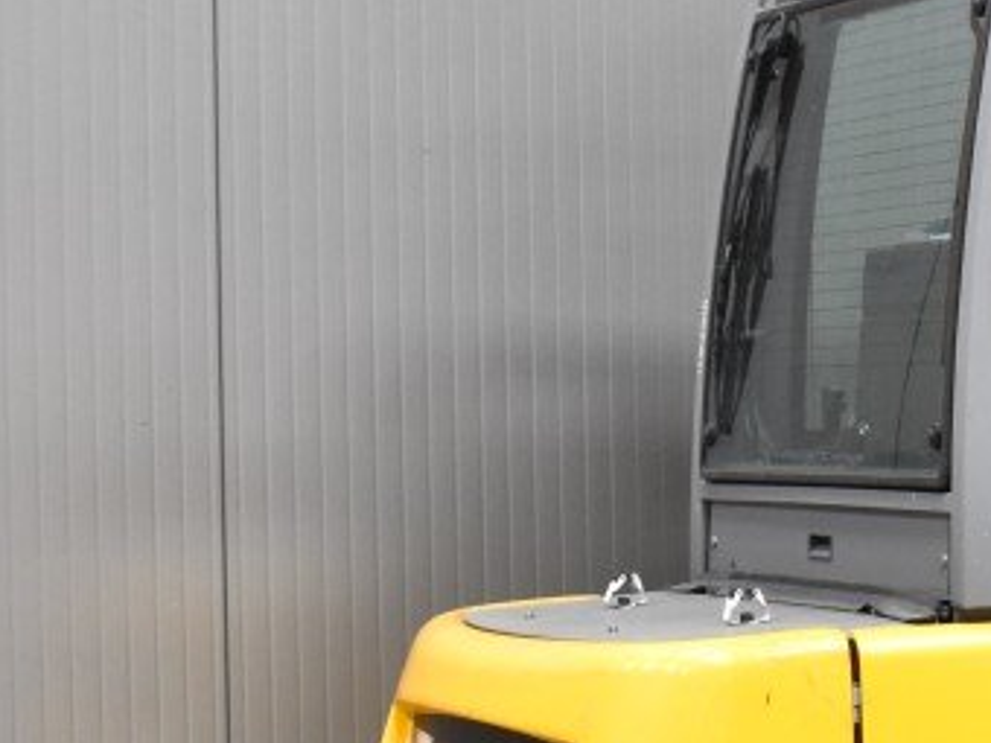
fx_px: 3493
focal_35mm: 122
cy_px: 396
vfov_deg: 12.1
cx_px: 1204
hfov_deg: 15.5
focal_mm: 24
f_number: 4.5
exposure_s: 1/40
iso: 1600
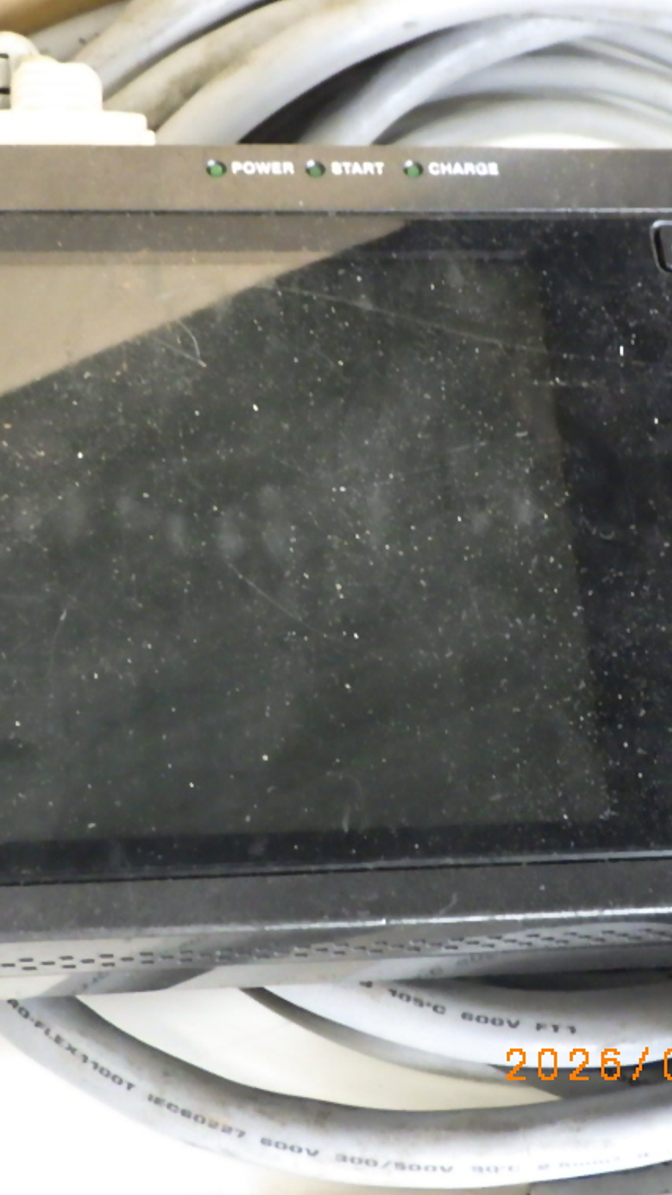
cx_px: 356
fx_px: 1584
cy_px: 598
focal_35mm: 50
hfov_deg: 24.0
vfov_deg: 41.3
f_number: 3.8
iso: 1600
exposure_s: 1/40
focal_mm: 6.1
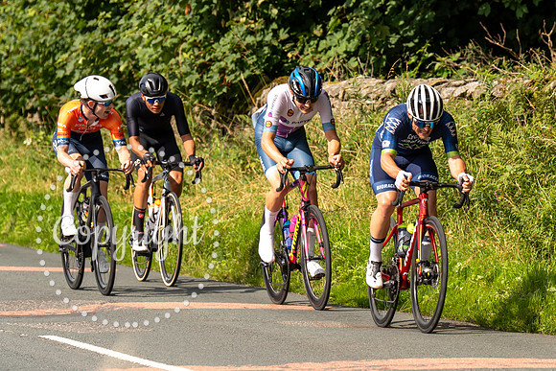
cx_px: 452
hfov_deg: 6.9
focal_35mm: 298
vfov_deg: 4.6
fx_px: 4608
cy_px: 122
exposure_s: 1/800
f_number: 4.5
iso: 100
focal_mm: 170
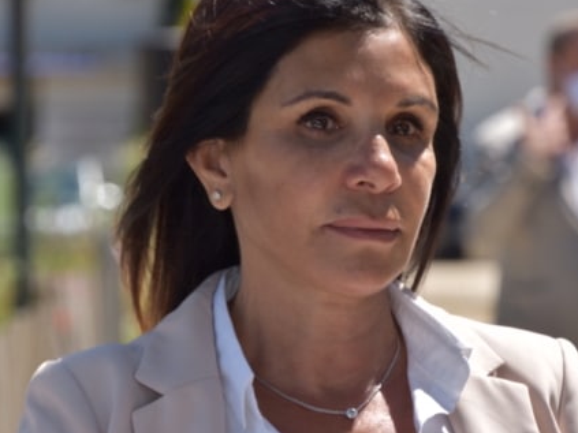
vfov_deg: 4.3
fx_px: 5809
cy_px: 260
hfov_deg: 5.7
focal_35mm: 348
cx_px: 396
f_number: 10
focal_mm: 170
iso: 100
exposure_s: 1/200
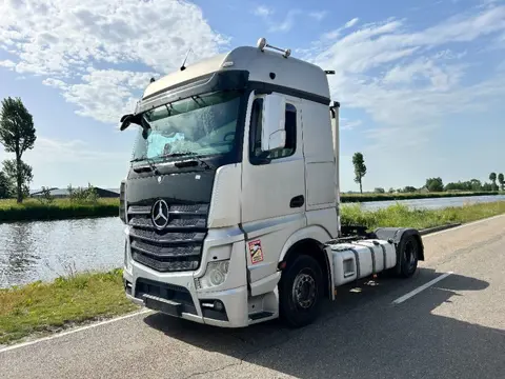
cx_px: 252
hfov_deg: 67.3
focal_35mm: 26
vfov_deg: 53.1
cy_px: 190
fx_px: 379
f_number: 1.5
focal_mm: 5.7
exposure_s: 1/6211
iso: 50
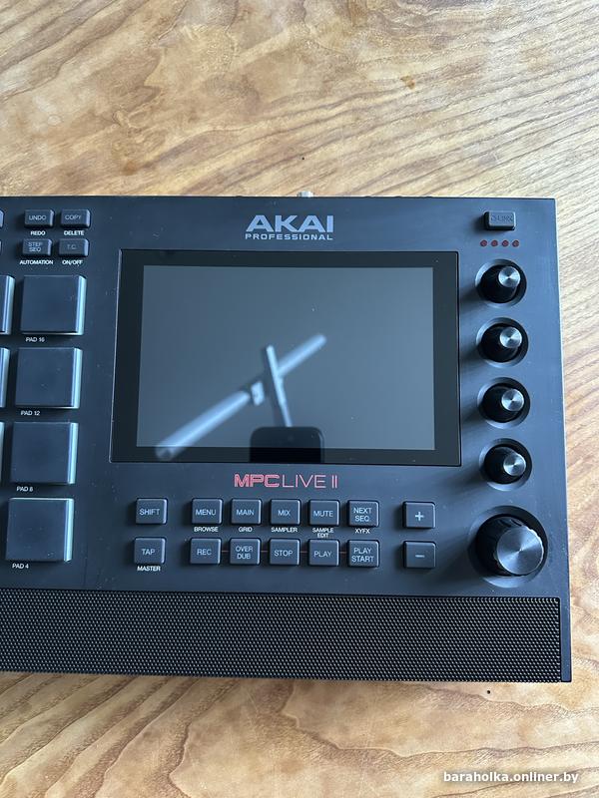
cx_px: 300
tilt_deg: -84.1
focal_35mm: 24
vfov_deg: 71.6
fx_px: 554
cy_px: 399
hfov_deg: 56.8
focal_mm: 6.86
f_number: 1.78
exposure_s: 1/60
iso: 800
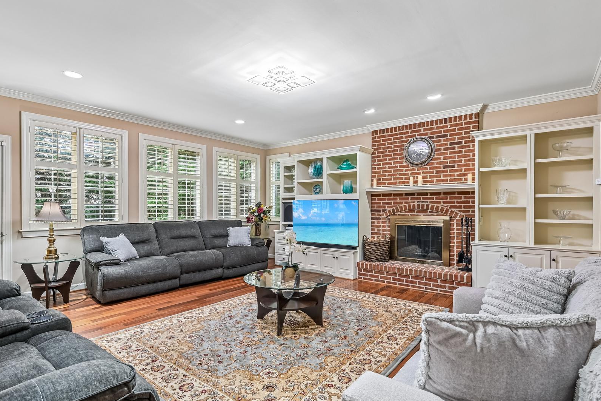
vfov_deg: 67.4
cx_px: 293
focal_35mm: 18
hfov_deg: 90.0
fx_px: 300
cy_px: 208
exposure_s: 1/10
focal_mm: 14
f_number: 8
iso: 400
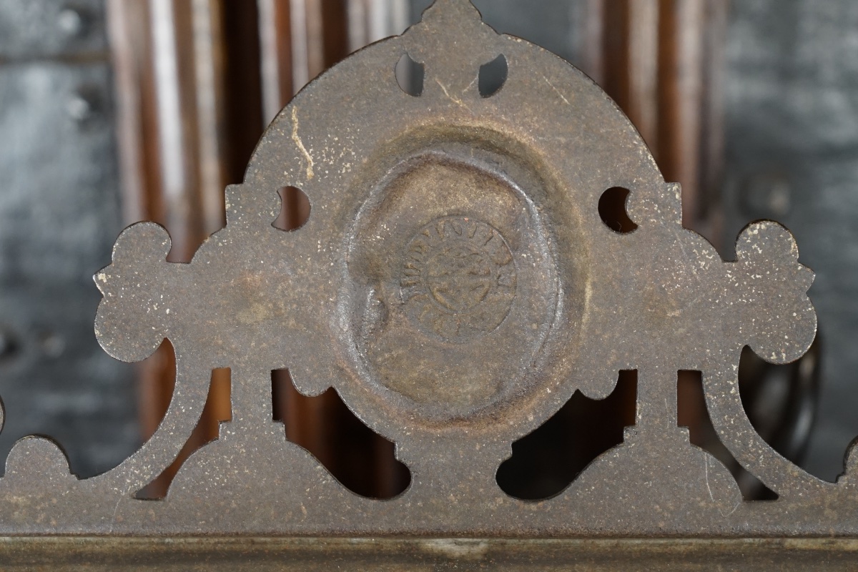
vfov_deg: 18.2
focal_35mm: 75
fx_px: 1787
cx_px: 429
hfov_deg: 27.0
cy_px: 286
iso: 1000
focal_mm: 50
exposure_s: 1/80
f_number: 4.5
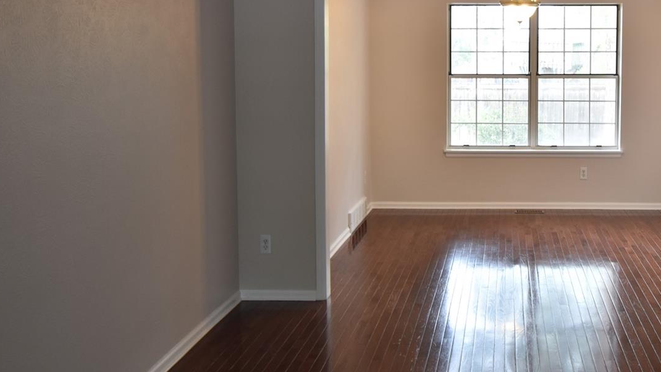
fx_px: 824
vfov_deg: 25.2
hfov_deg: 42.5
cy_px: 109
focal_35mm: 47
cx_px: 486
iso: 400
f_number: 6.3
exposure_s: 1/20
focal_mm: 20
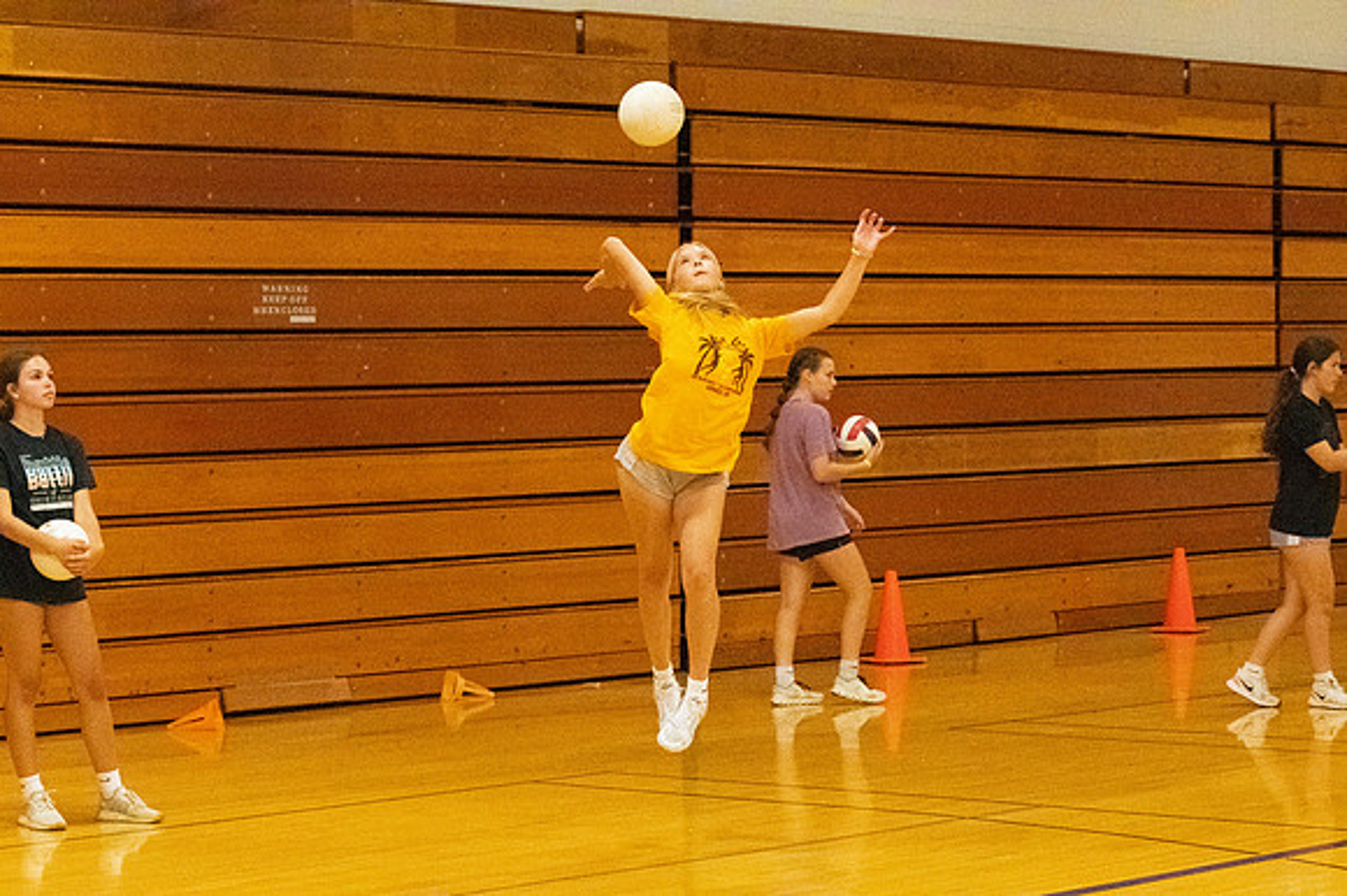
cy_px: 448
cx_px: 674
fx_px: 4188
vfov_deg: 12.2
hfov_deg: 18.3
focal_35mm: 112
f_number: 4.5
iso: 6400
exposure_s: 1/1250
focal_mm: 75
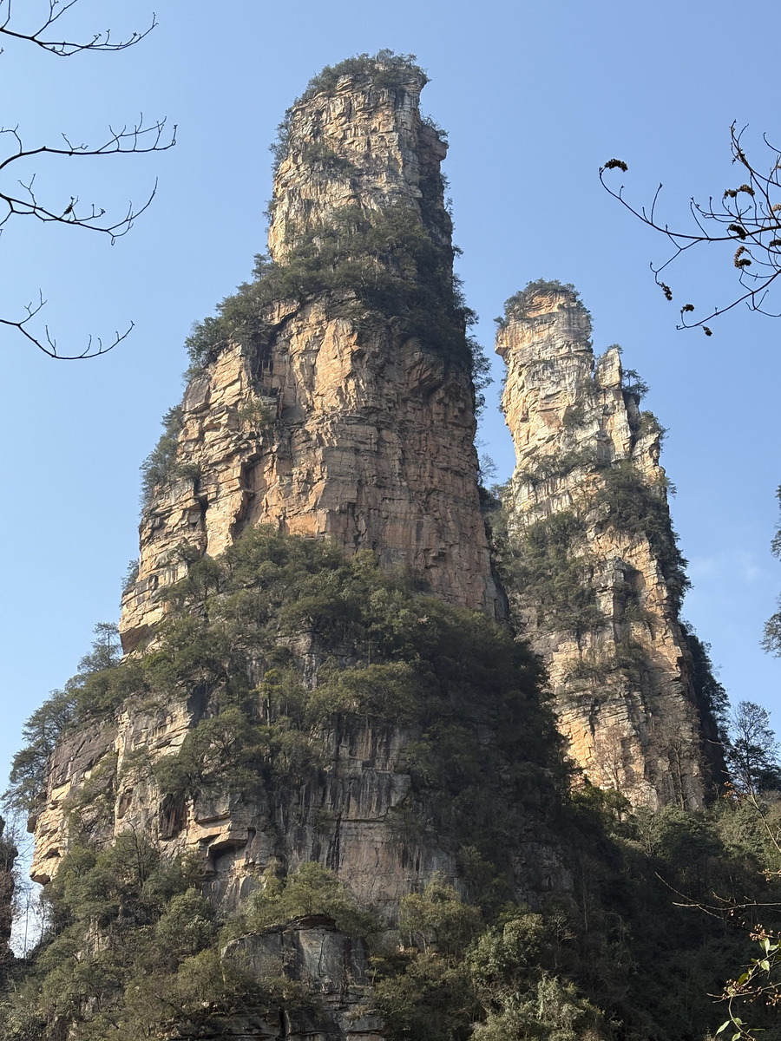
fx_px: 1564
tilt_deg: +33.2
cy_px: 520
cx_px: 390
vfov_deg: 36.8
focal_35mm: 52
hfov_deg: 28.0
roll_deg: -0.8
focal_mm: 5.96
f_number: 1.6
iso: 32
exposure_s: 1/1517
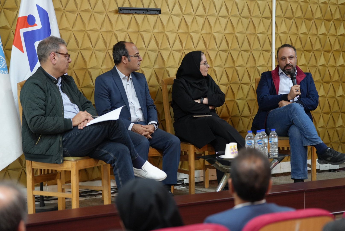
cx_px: 172
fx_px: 815
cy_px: 116
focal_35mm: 85
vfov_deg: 16.1
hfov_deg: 23.9
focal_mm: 85
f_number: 2.8
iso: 2500
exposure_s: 1/160
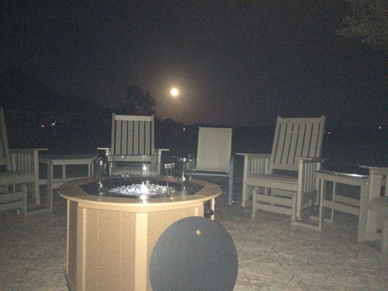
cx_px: 194
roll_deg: -1.2
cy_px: 146
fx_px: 325
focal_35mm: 29
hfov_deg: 61.7
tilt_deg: -5.6
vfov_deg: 48.2
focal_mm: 4.15
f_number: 2.2
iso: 2000
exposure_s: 1/16
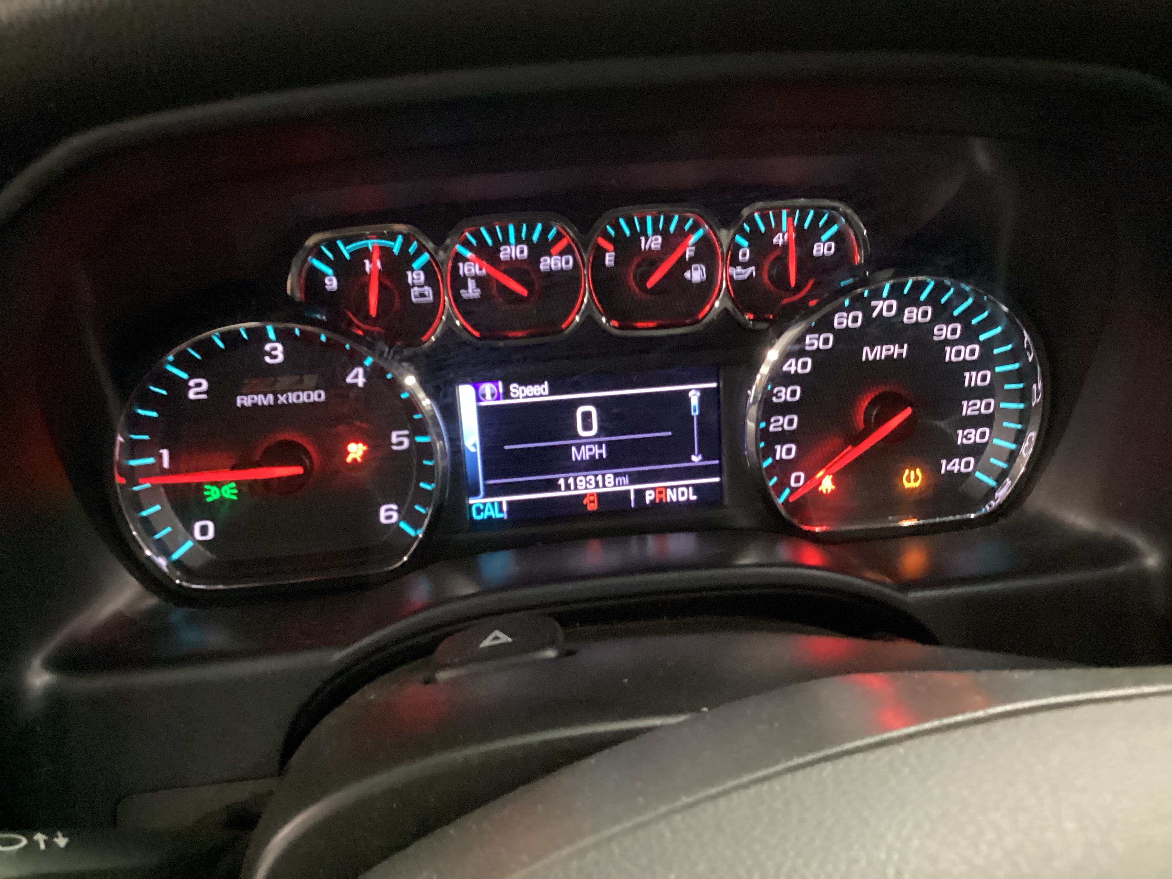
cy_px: 440
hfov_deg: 58.4
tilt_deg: -31.8
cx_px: 586
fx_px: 1050
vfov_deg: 45.4
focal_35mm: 31
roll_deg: +0.6
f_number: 2.4
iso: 800
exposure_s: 1/17
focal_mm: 3.3
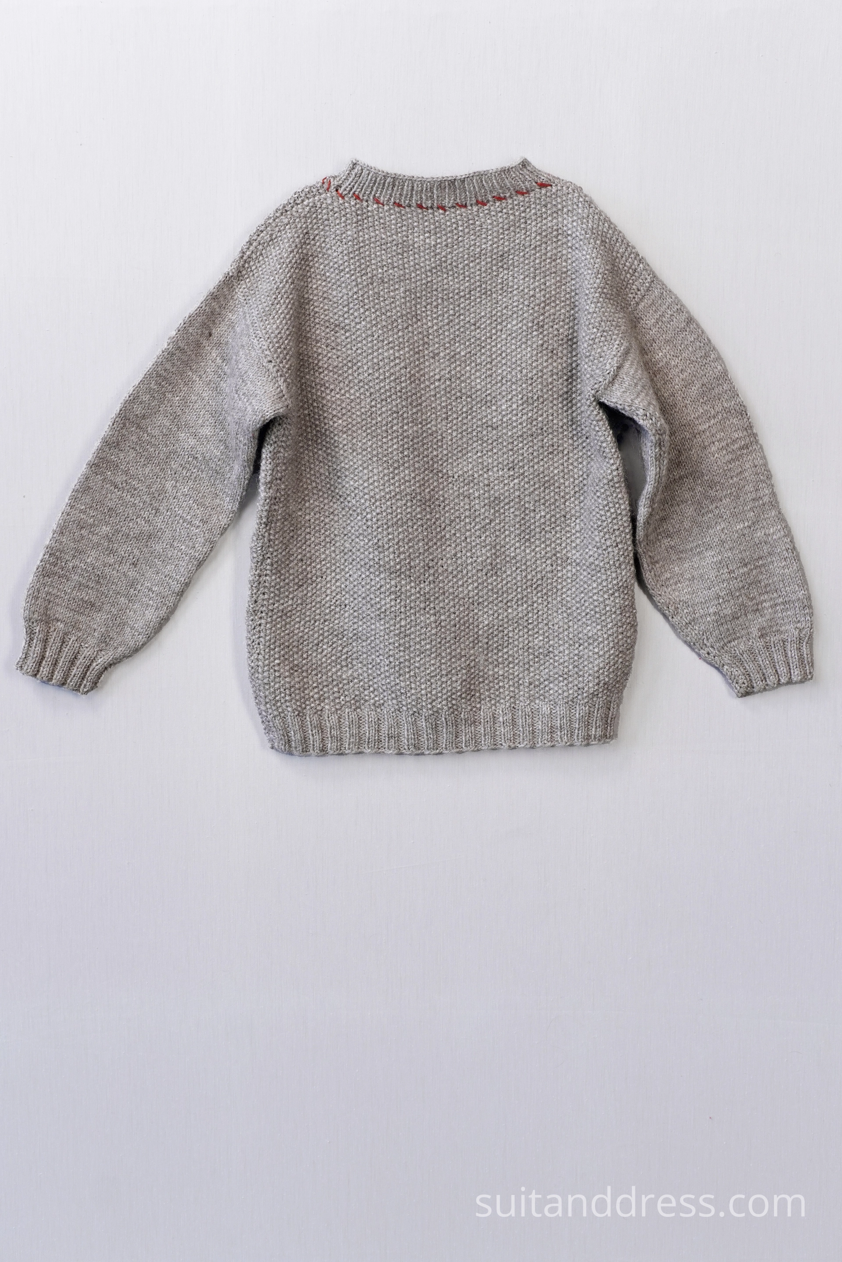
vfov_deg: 41.1
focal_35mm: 48
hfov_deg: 28.1
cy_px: 631
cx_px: 421
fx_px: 1684
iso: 320
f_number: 6.3
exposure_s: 1/60
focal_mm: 32
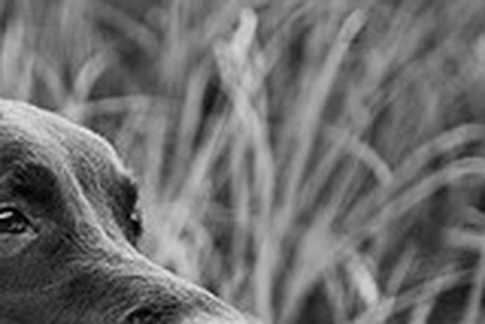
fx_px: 2050
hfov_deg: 12.9
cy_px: 522
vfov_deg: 8.8
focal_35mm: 152
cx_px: -203
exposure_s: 1/500
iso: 320
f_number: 2.8
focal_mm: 42
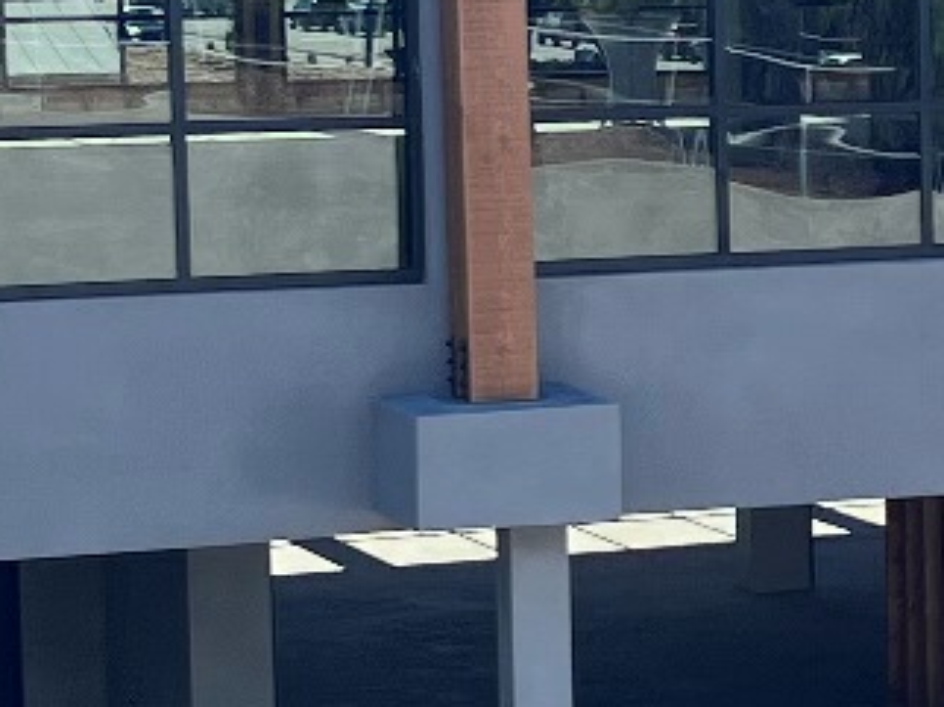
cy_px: 255
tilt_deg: -5.6
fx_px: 4442
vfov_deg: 9.1
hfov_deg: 12.0
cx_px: 1014
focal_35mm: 163
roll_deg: +1.5
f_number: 1.5
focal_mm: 5.7
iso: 50
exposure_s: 1/2632
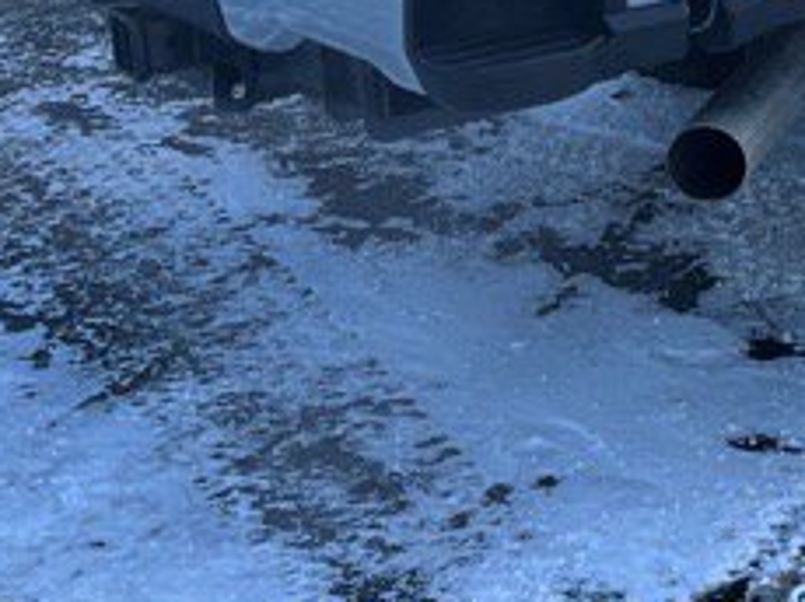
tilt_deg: -6.7
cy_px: -245
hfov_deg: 15.4
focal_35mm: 116
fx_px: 2695
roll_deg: +5.7
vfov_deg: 12.3
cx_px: 1270
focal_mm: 5.1
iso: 50
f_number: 1.6
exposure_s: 1/761
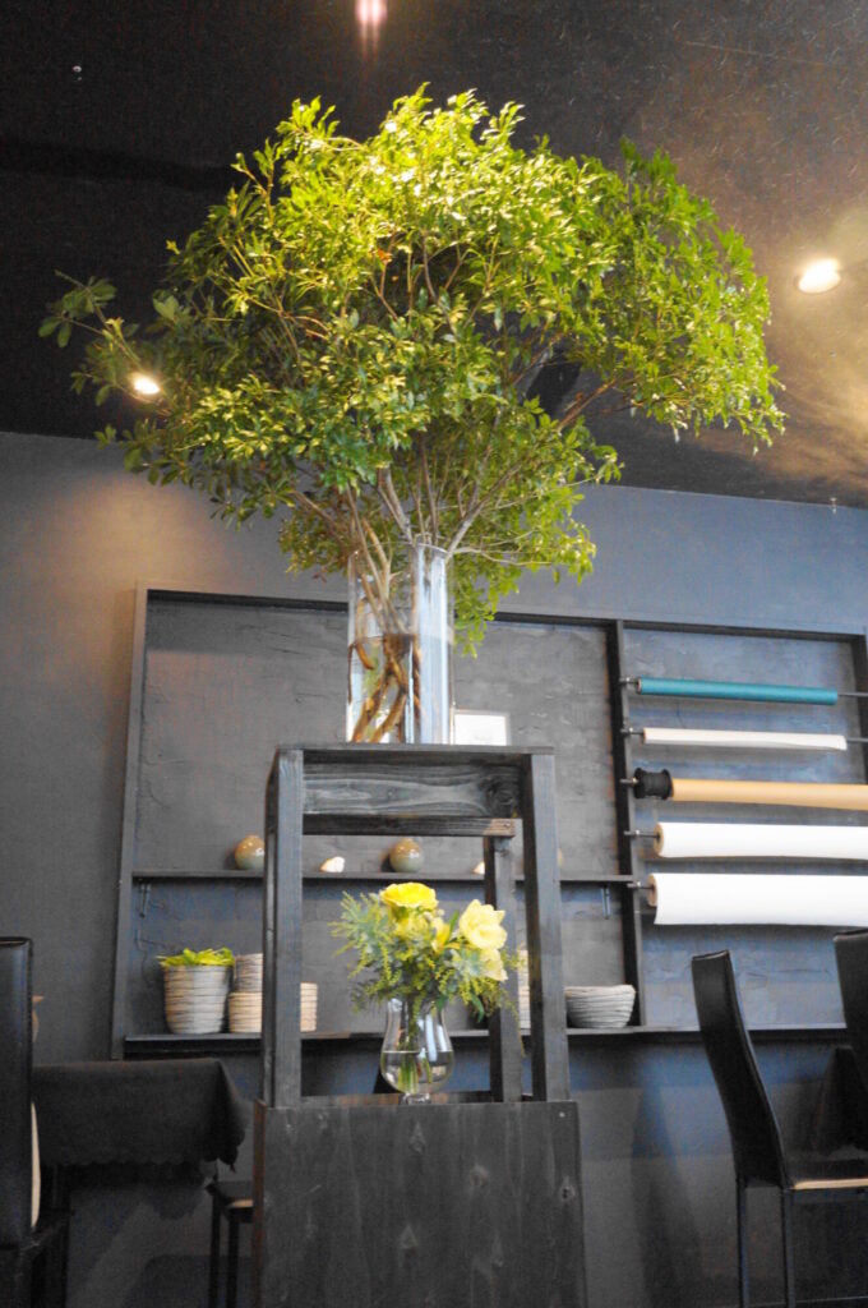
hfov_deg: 36.8
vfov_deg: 53.2
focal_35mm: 36
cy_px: 654
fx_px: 1305
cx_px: 434
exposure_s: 1/50
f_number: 4.5
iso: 3200
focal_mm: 24
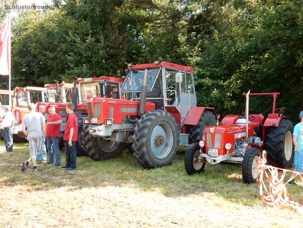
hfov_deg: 51.4
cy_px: 114
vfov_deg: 39.7
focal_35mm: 36
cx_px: 152
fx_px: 315
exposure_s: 1/100
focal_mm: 6.4
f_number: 4
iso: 125
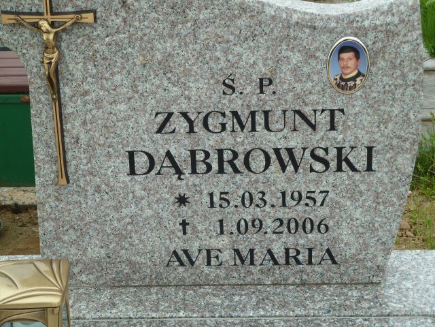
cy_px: 164
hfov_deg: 21.8
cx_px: 218
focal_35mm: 90
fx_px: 1131
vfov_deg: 16.4
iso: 80
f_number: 4.3
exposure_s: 1/125
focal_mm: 14.7
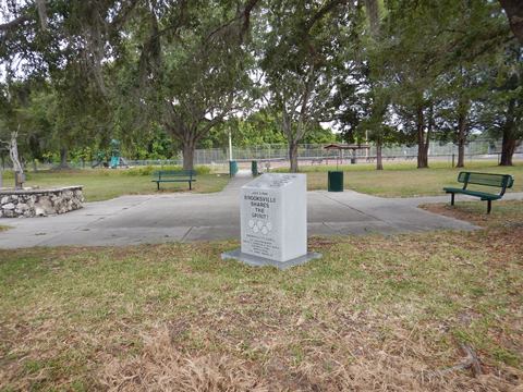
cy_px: 196
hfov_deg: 71.6
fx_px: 363
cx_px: 262
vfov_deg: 56.8
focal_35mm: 24
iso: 125
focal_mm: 4.3
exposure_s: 1/250
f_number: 2.8
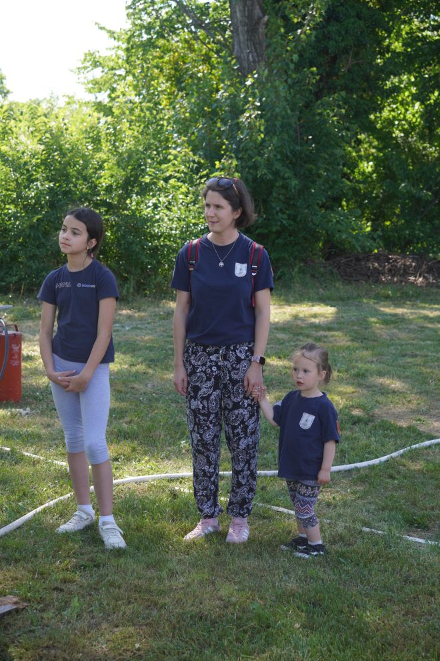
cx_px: 220
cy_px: 330
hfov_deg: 20.1
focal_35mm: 68
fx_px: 1240
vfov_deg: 29.8
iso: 100
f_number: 4.5
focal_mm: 45.1
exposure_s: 1/200
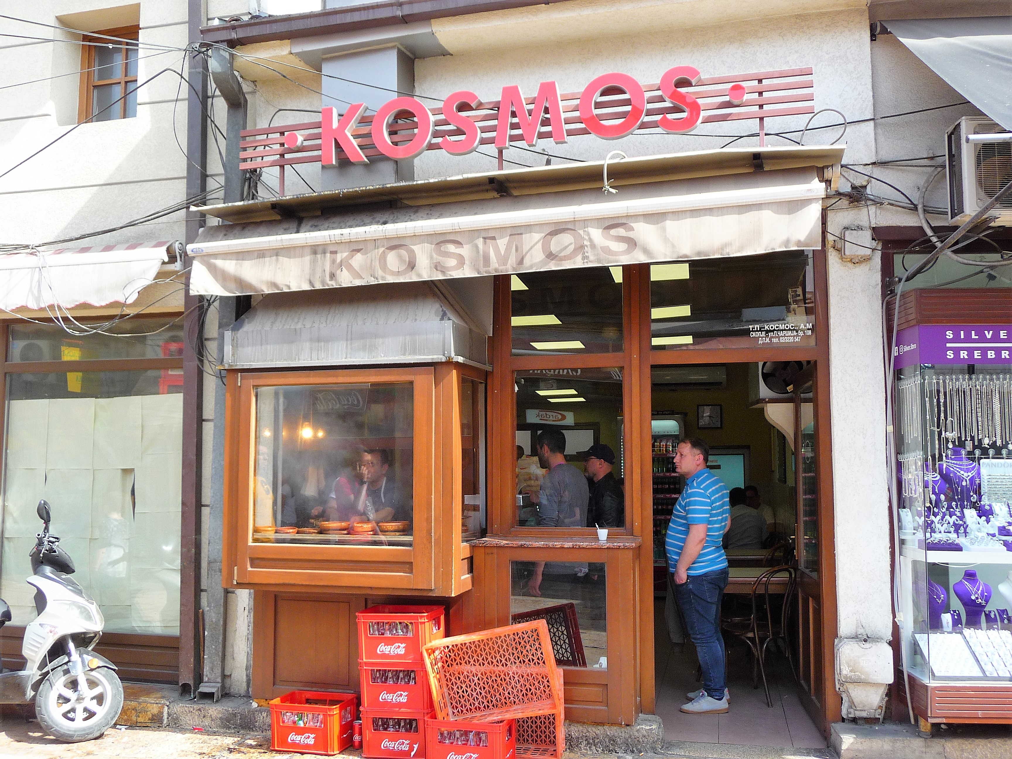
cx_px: 506
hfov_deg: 56.8
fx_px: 936
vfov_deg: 44.2
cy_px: 380
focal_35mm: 32
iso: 100
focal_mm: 5.3
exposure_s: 1/160
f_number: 3.5
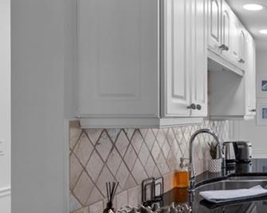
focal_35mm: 46
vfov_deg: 32.7
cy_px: 116
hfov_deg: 33.1
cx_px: 319
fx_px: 363
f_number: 9
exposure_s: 1/10
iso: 640
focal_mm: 16
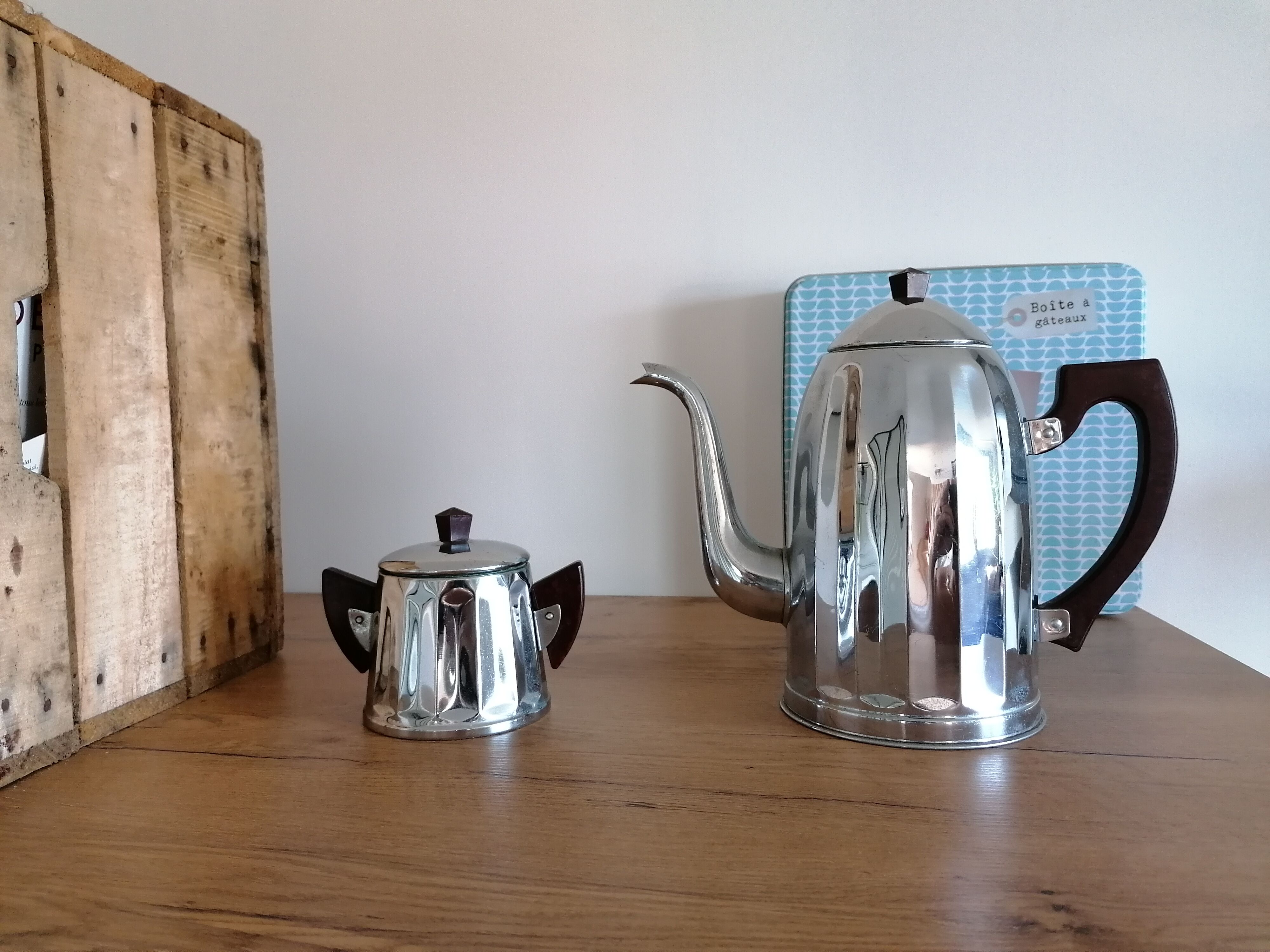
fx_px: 991
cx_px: 635
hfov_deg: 65.3
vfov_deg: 51.4
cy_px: 476
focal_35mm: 27
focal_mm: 4.75
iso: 250
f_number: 1.8
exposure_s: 1/33.3
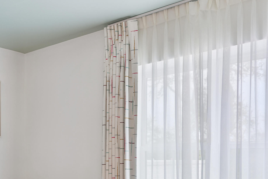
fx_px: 365
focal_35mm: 49
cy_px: 171
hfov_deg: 38.1
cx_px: 36
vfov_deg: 26.3
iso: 250
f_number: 8
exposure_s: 1/8
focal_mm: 25
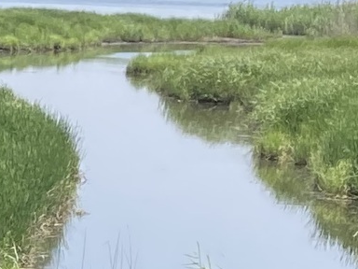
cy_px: 372
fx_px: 2317
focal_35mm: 224
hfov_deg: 7.6
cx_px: -744
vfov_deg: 6.6
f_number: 1.8
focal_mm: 3.99
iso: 20
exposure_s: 1/1429
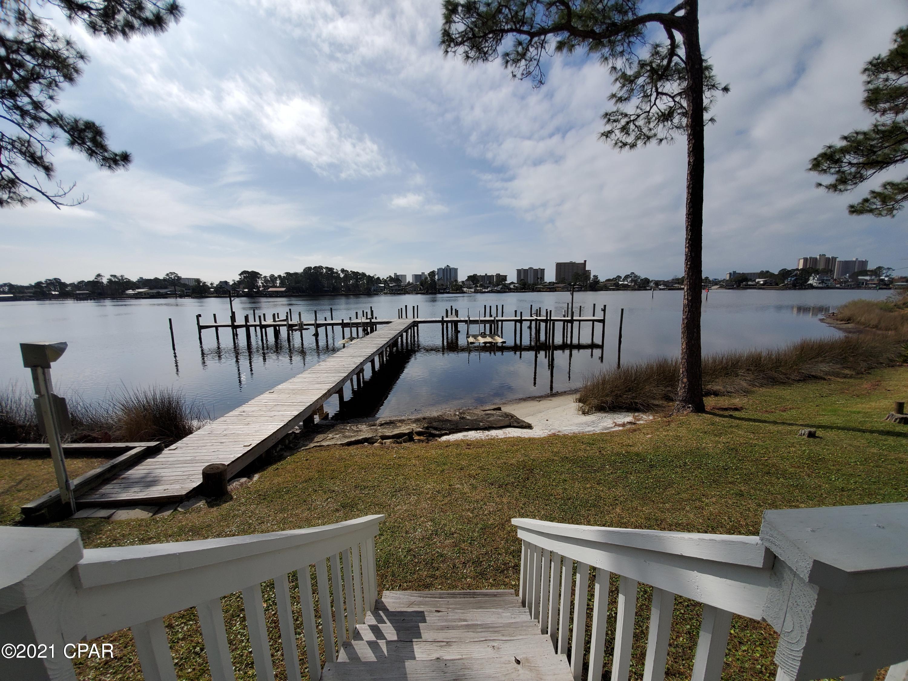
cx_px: 454
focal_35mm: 13
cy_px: 340
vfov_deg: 89.9
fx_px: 341
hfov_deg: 106.2
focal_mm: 1.8
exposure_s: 1/3255
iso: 50
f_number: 2.2
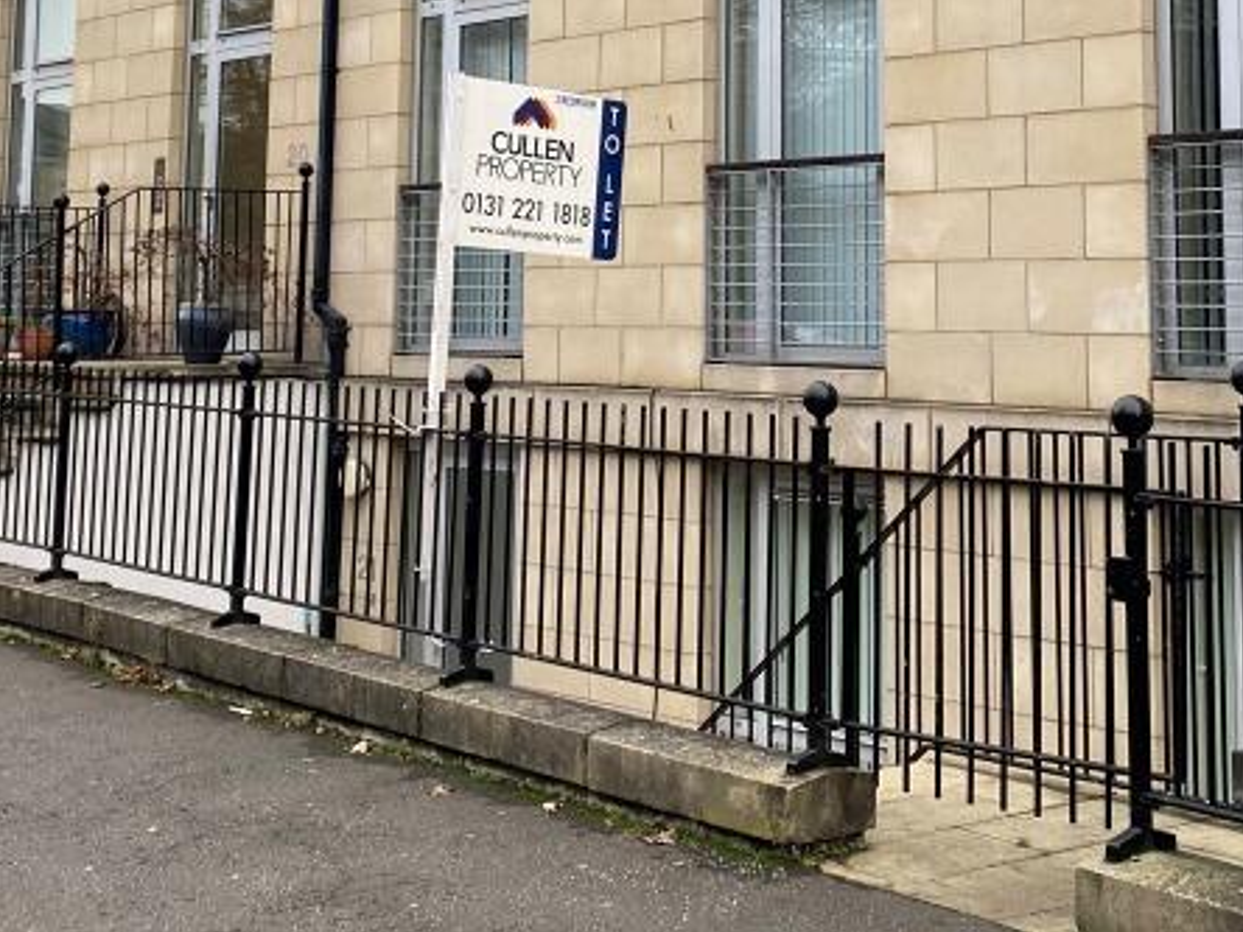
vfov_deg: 23.6
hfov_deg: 32.1
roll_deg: -1.1
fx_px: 2154
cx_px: 756
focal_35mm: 60
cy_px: 39
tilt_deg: +6.7
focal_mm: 4.25
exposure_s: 1/122
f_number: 1.8
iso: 64
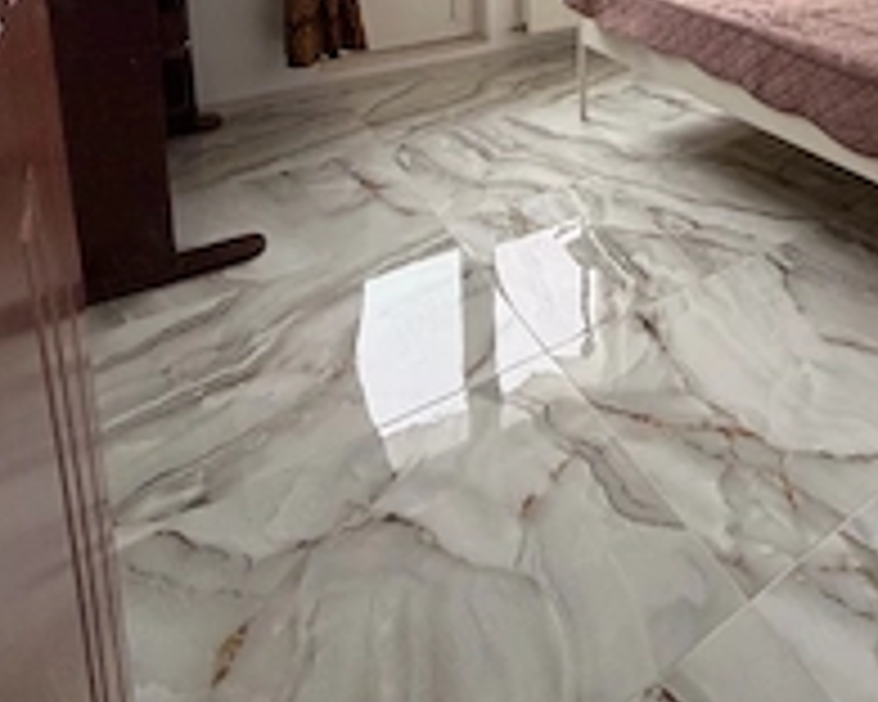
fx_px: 728
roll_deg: -0.2
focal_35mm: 28
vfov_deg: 41.7
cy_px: -58
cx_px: 626
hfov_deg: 59.8
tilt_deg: -8.5
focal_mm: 2.22
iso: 250
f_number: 2.2
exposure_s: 1/121
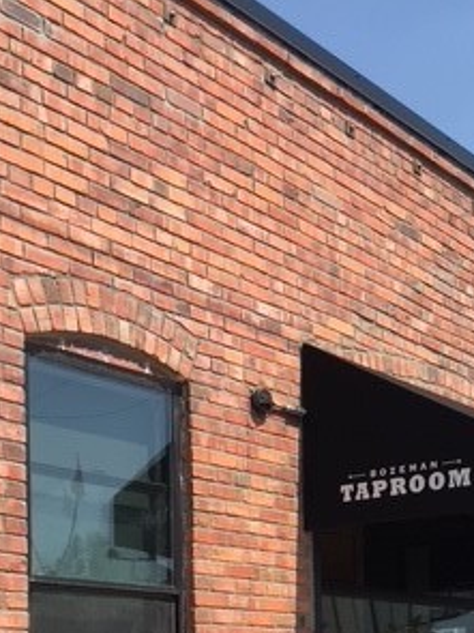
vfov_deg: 28.2
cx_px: 474
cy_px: 682
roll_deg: +0.7
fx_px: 1151
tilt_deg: +3.4
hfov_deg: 22.4
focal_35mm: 63
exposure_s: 1/1799
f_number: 2.2
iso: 32
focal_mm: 4.15
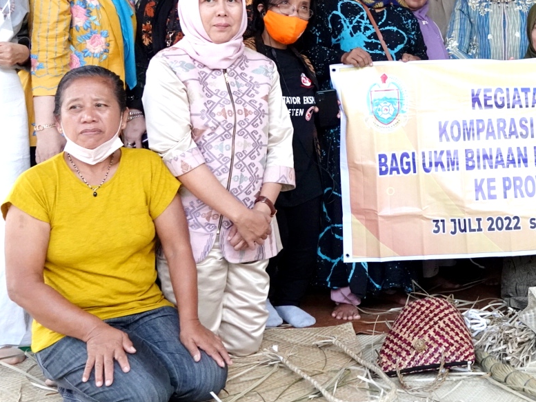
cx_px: 444
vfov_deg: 29.8
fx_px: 743
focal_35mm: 48
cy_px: 103
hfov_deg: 37.9
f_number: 2.5
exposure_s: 1/2000
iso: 2000
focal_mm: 8.93
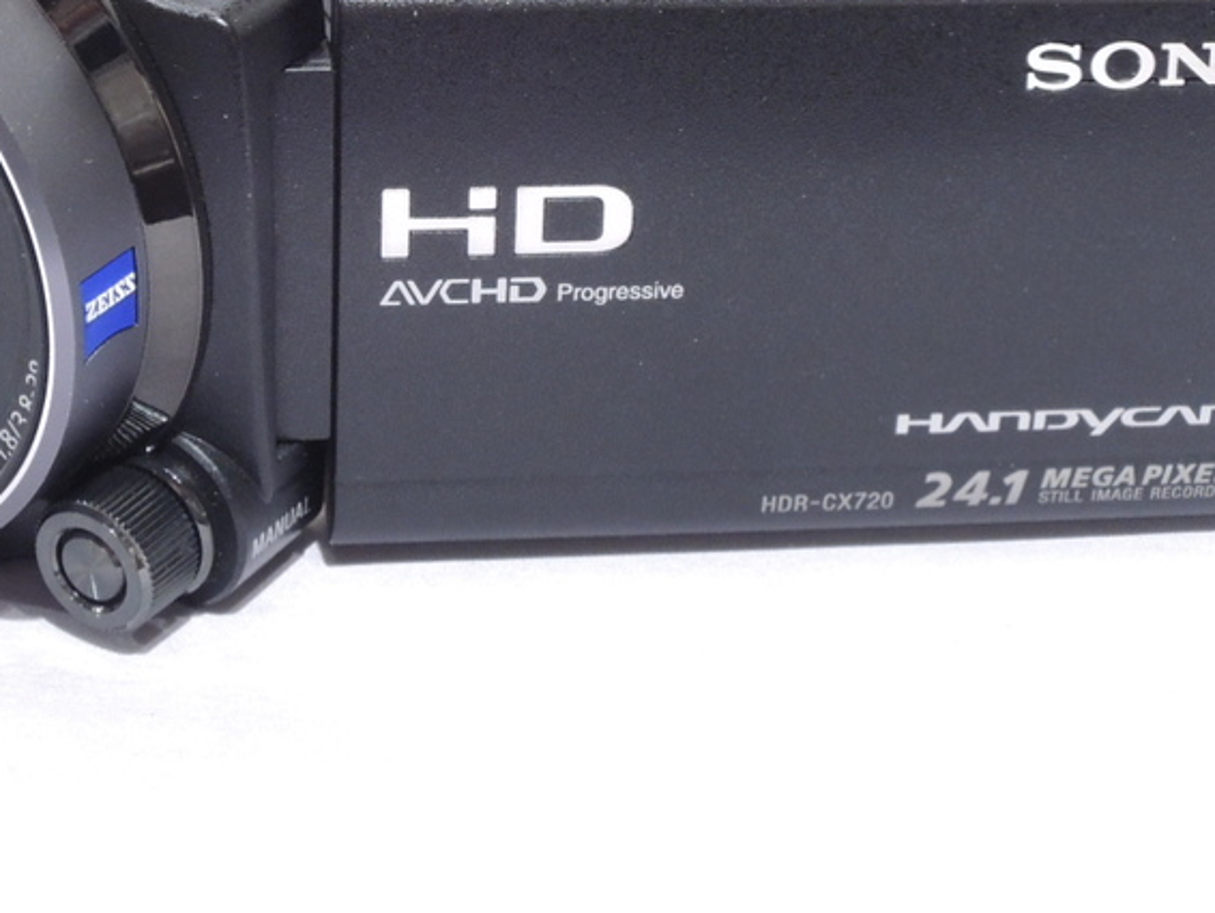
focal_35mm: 106
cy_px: 92
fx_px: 3722
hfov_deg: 18.5
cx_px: 380
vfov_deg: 13.8
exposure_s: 1/40
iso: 400
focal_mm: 9
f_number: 5.2
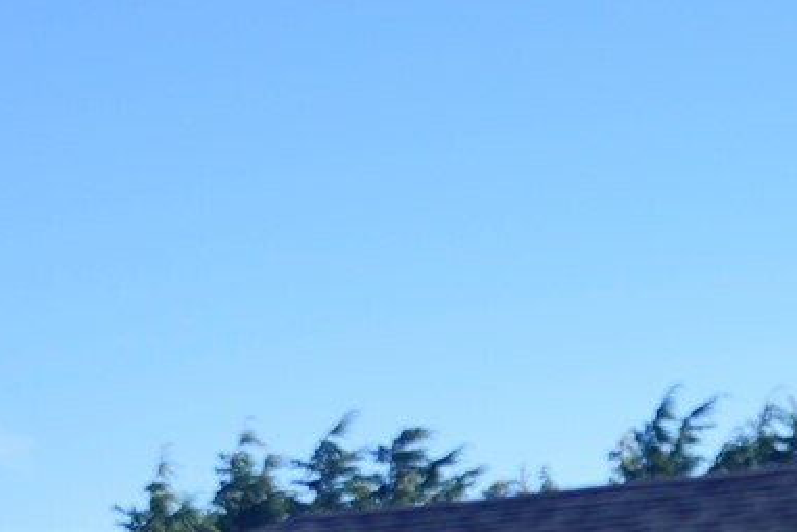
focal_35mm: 213
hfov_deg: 9.4
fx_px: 4717
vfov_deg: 6.4
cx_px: 1180
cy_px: 811
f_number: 4.2
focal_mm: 48
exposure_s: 1/1600
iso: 320
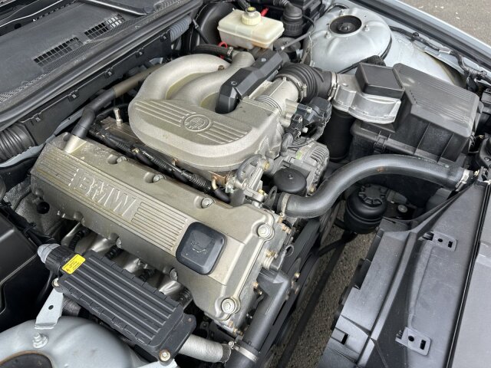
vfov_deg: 56.8
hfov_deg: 71.6
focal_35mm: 24
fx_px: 340
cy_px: 184
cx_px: 246
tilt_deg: -49.1
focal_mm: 6.86
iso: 80
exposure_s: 1/348
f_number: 1.78
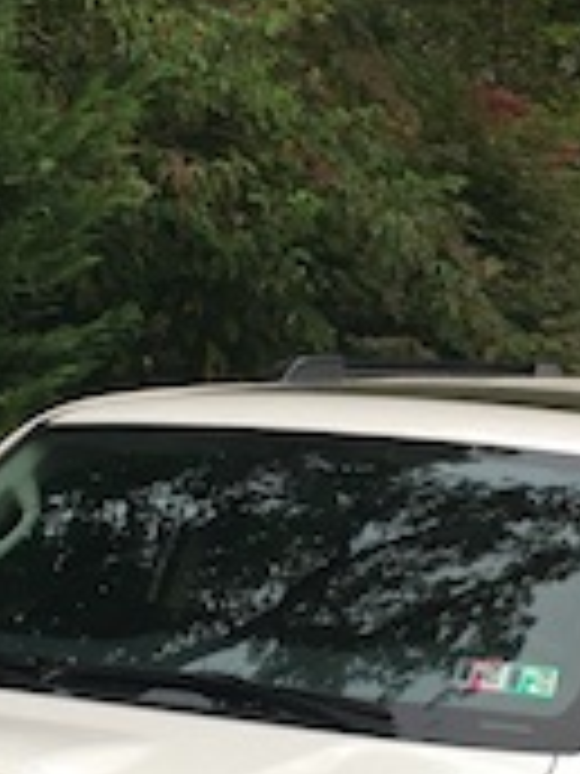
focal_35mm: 101
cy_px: 585
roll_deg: -1.8
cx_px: 279
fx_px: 2256
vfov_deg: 19.3
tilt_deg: -5.7
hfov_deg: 14.6
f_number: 2.2
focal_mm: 4.15
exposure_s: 1/40
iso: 25
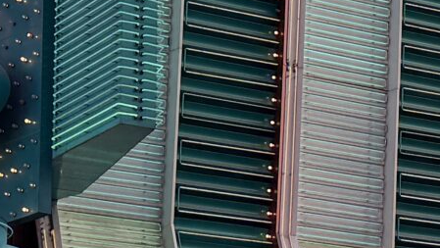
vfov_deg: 8.1
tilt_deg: +14.0
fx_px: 1739
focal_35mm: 149
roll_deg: +1.0
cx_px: 369
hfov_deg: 14.3
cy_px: 236
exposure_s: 1/637
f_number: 1.78
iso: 100
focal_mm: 6.76
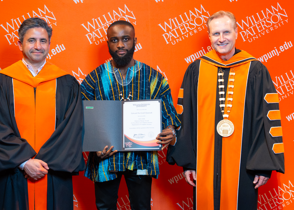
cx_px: 150
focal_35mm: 71
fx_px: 593
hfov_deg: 27.9
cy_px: 97
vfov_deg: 20.1
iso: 800
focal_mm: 47.2
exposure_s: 1/160
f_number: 3.5
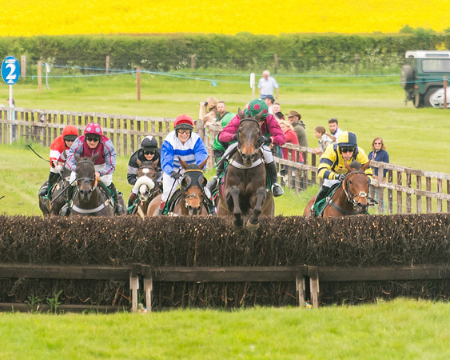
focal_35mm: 873
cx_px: 188
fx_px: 11617
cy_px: 114
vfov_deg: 1.8
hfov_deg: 2.2
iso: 800
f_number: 4
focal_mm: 280
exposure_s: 1/1250
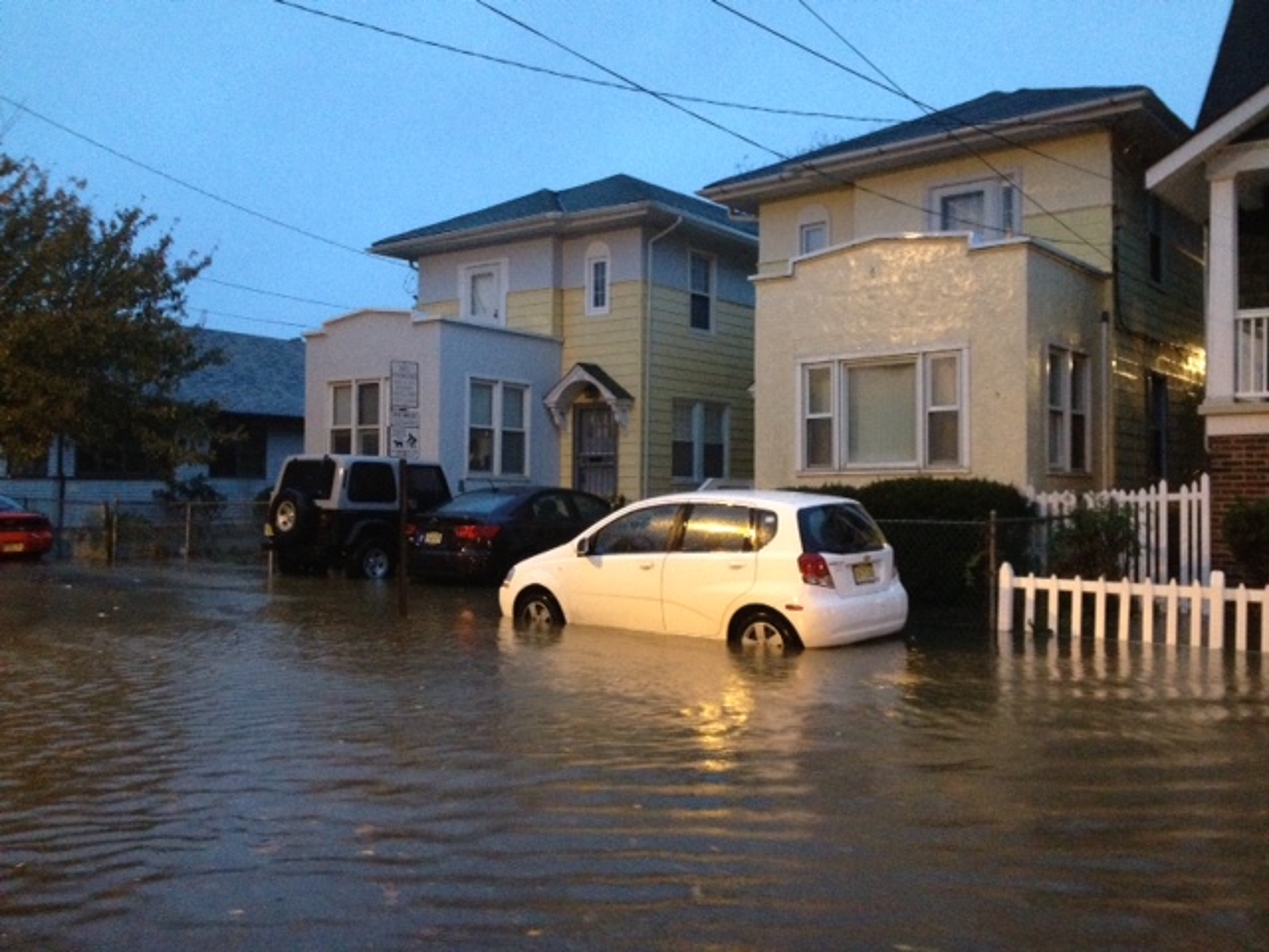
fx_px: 1283
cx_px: 634
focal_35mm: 35
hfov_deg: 52.6
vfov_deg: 40.7
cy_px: 476
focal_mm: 4.28
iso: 500
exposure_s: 1/15
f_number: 2.4
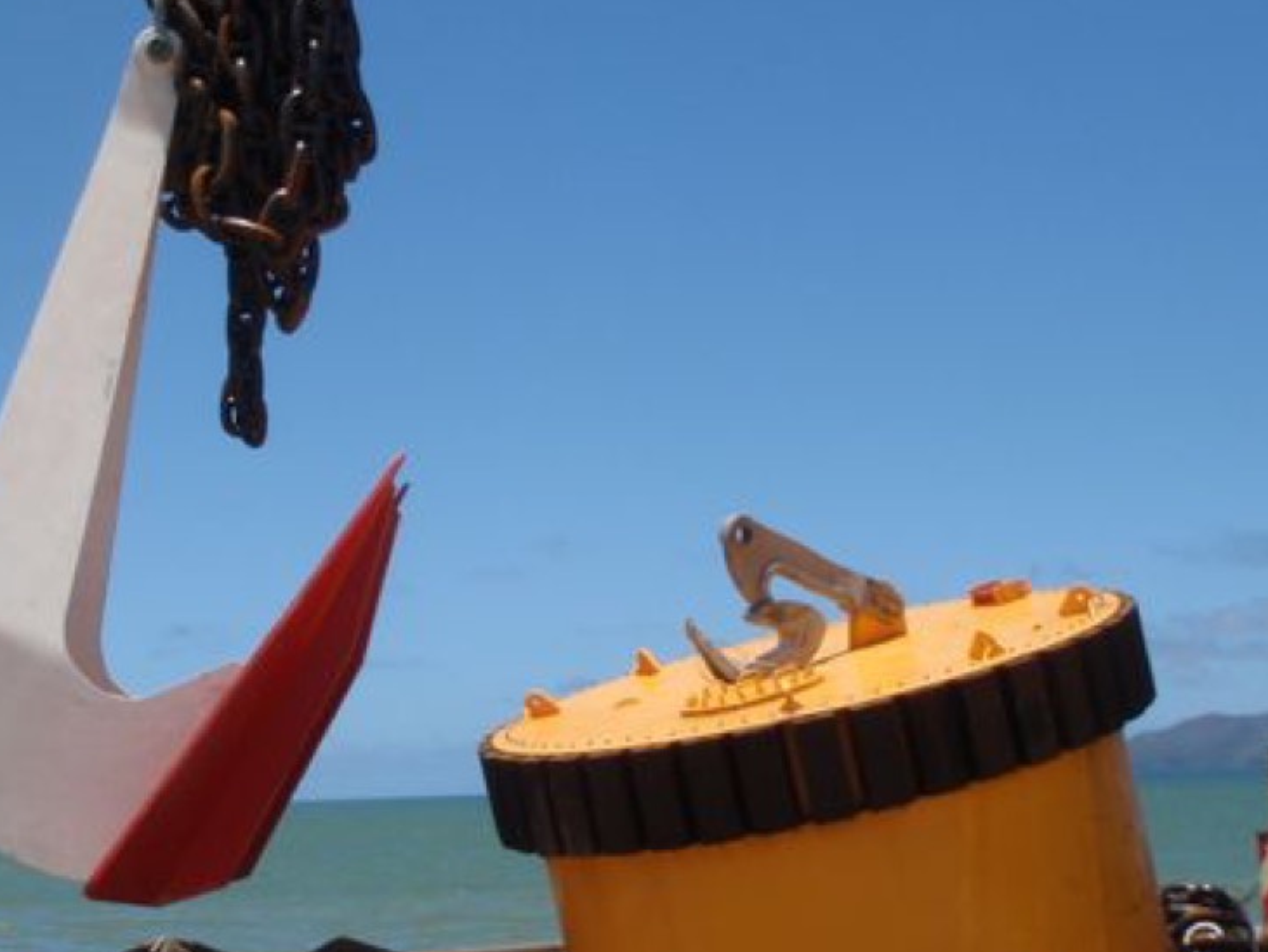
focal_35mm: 69
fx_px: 2528
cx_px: 525
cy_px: 445
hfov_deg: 28.1
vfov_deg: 21.3
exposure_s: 1/400
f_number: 6.3
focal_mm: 6.53
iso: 64
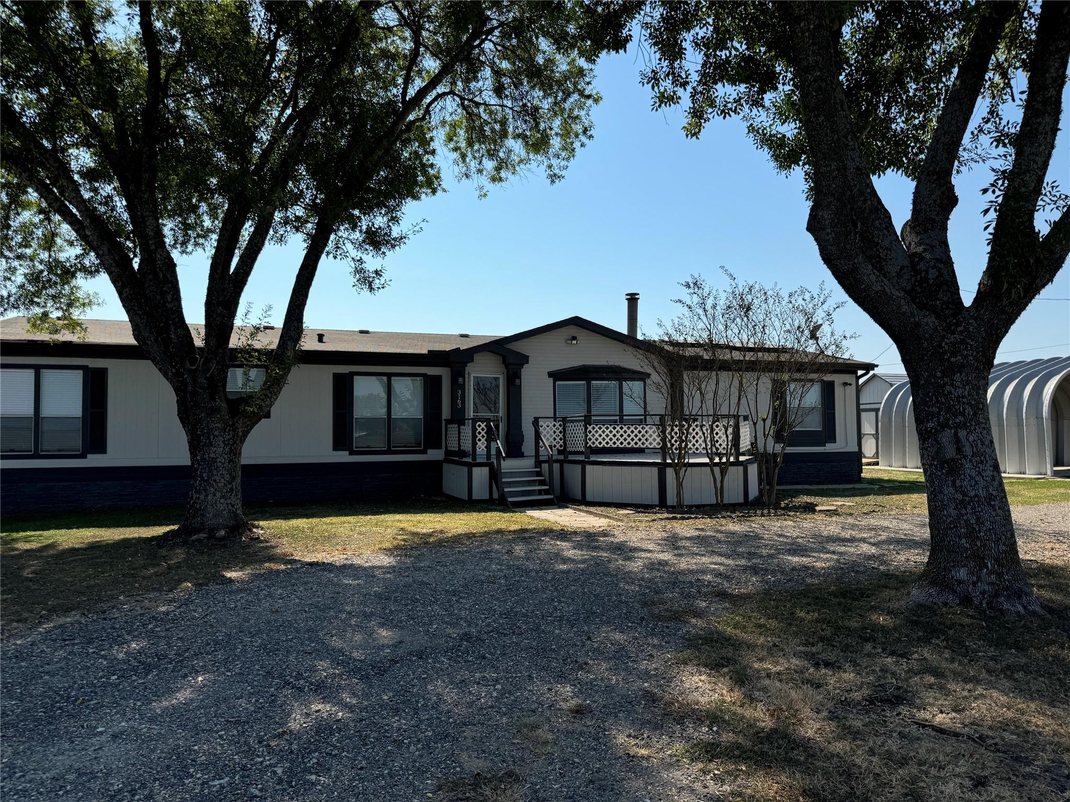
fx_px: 742
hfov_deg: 71.6
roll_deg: -0.7
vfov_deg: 56.8
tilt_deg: +2.2
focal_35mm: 24
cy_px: 401
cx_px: 535
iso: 80
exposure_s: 1/5348
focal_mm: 6.76
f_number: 1.78
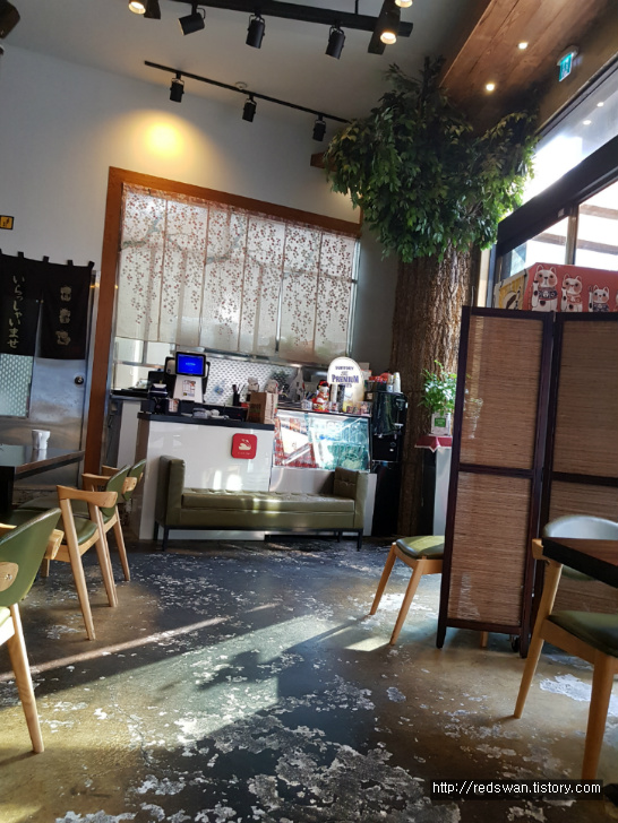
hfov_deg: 53.1
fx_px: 619
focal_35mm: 26
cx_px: 309
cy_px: 412
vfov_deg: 67.3
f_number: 1.7
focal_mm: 4.2
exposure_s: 1/60
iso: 200
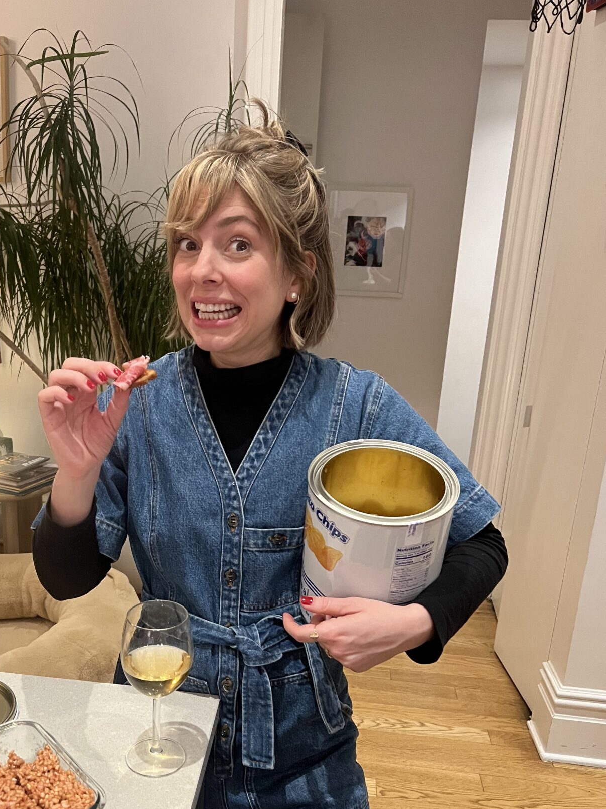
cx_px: 241
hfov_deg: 42.7
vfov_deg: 54.9
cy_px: 486
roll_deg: -1.6
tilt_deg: -18.0
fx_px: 770
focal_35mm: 33
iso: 500
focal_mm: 5.7
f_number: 1.5
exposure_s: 1/40
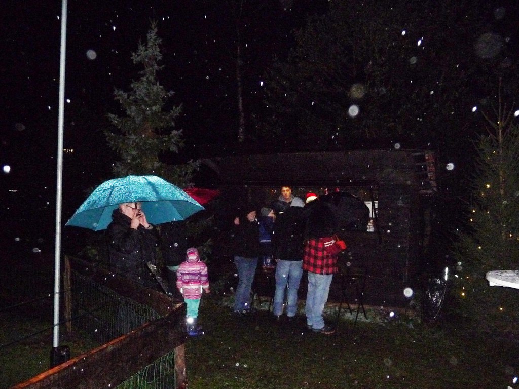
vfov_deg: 49.7
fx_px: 420
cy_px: 194
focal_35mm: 28
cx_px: 260
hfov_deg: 63.4
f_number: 3.3
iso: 640
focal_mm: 4.7
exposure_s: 1/200
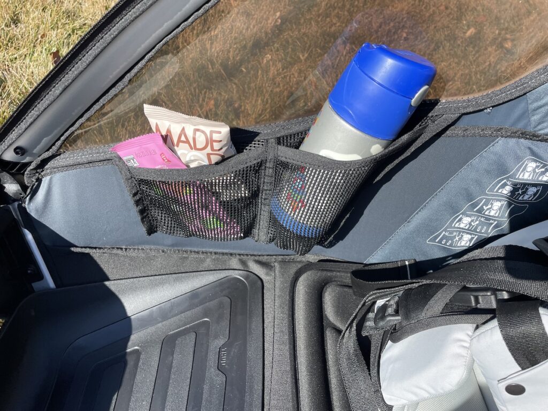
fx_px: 412
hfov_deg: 67.3
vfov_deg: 53.1
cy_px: 206
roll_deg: -12.9
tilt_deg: -43.2
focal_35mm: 26
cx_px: 274
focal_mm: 4.2
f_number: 1.6
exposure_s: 1/1182
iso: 32
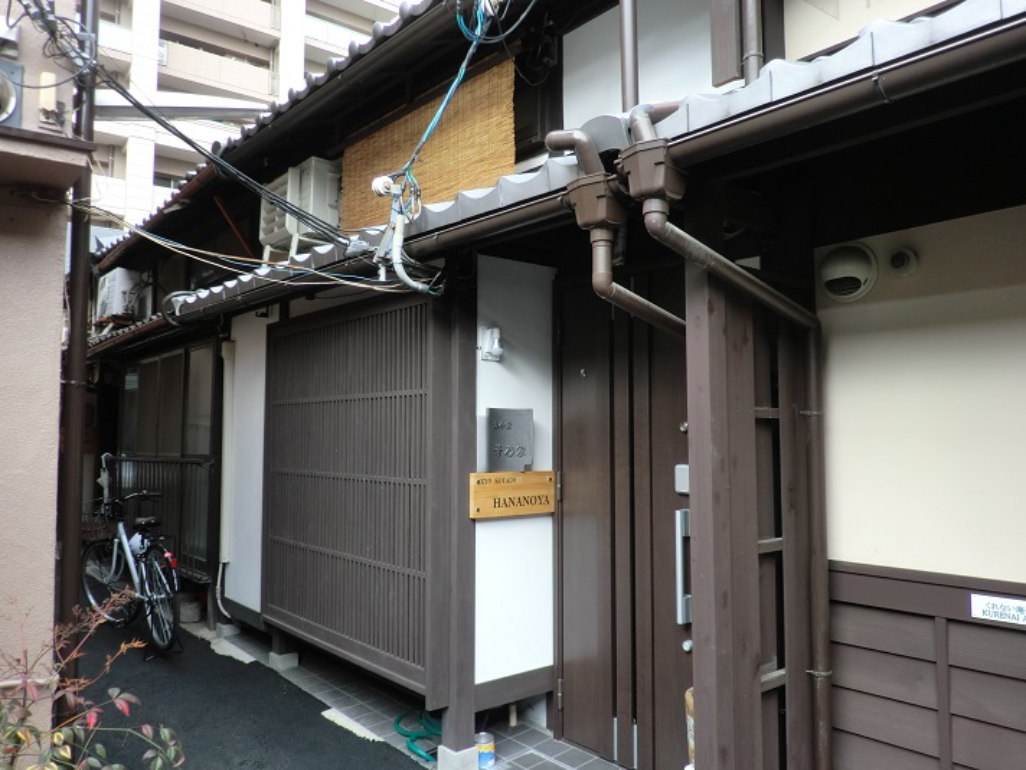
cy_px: 385
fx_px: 771
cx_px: 513
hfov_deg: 67.3
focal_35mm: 26
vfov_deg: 53.1
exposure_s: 1/80
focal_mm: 4.7
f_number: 2.8
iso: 50
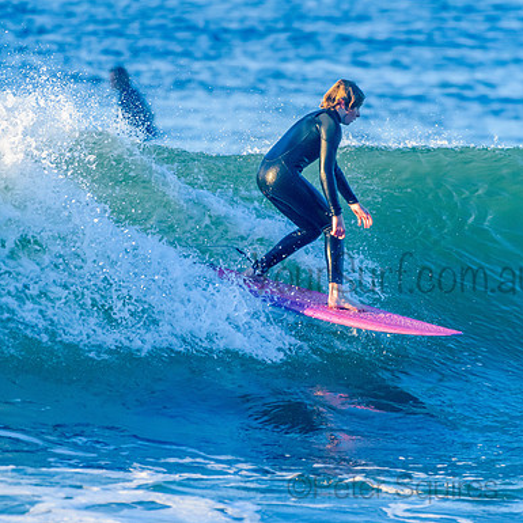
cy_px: 210
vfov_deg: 2.3
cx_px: 314
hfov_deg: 2.3
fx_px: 13316
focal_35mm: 779
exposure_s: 1/2000
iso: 900
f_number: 5.6
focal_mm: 500
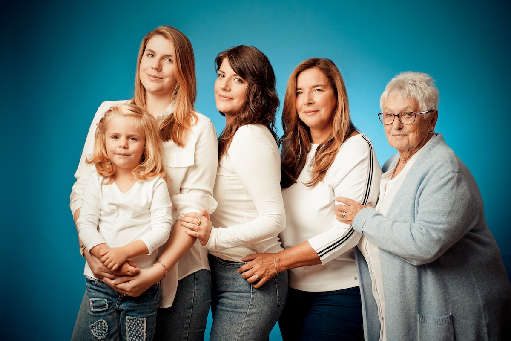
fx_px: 994
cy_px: 170
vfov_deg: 19.5
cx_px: 256
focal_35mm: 70
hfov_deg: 28.8
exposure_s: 1/100
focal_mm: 70
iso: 100
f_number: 4.5
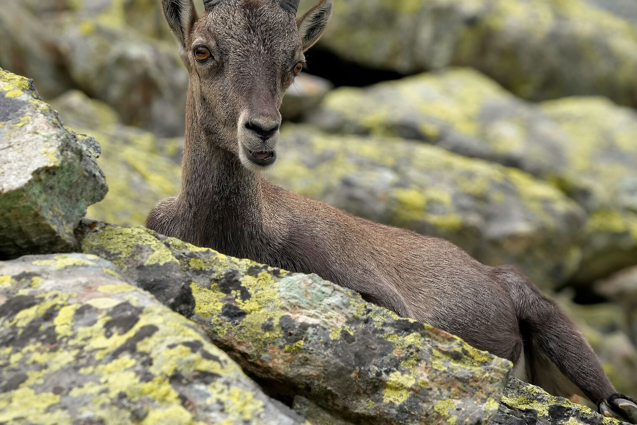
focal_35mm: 692
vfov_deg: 2.0
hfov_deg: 3.0
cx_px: 333
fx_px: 12241
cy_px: 122
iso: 800
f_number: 8
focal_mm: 437
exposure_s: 1/1000
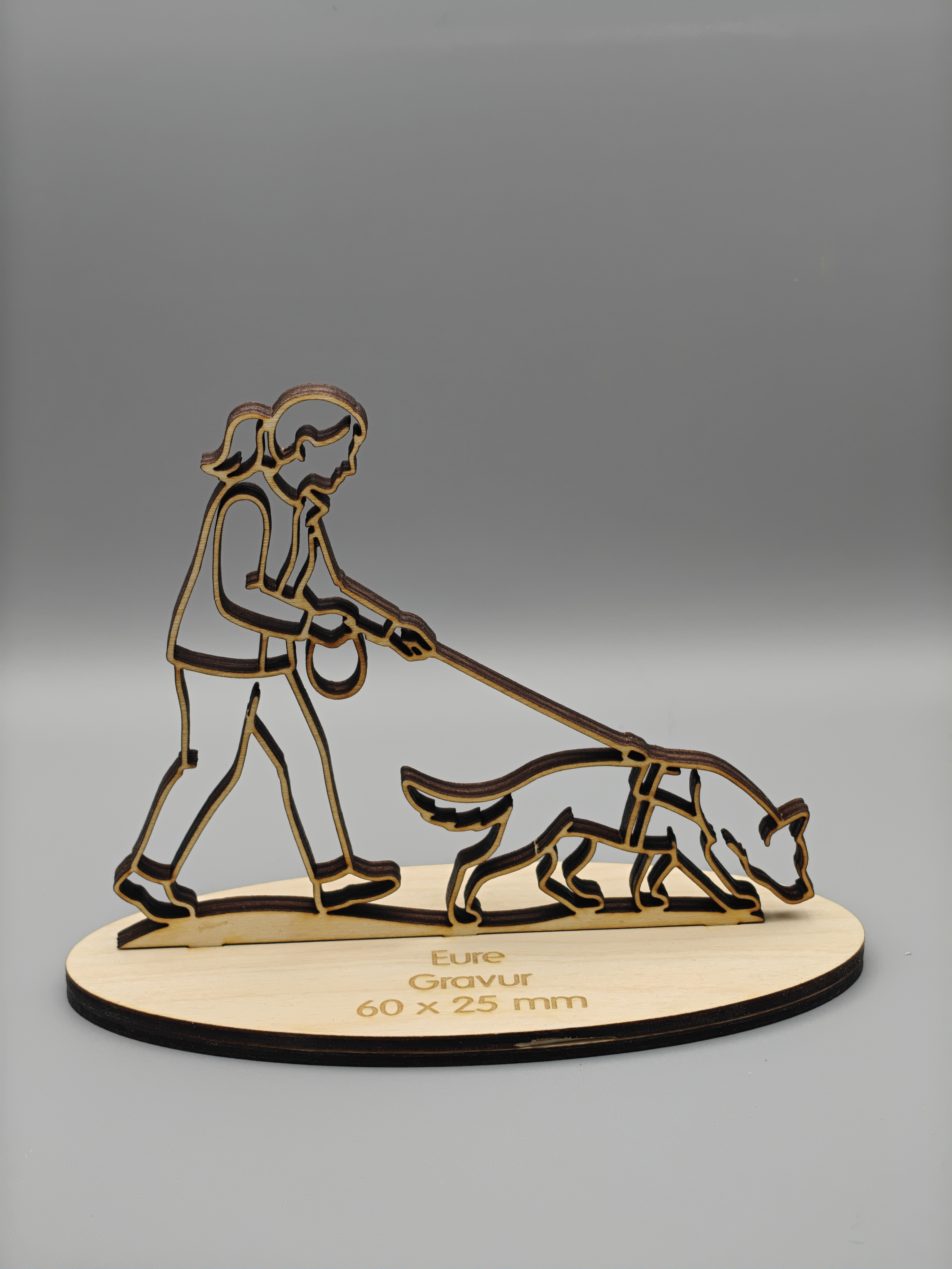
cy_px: 634
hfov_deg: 20.2
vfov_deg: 26.7
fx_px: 2677
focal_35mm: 73
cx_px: 476
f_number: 16
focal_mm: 13.85
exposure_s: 1/100
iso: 200
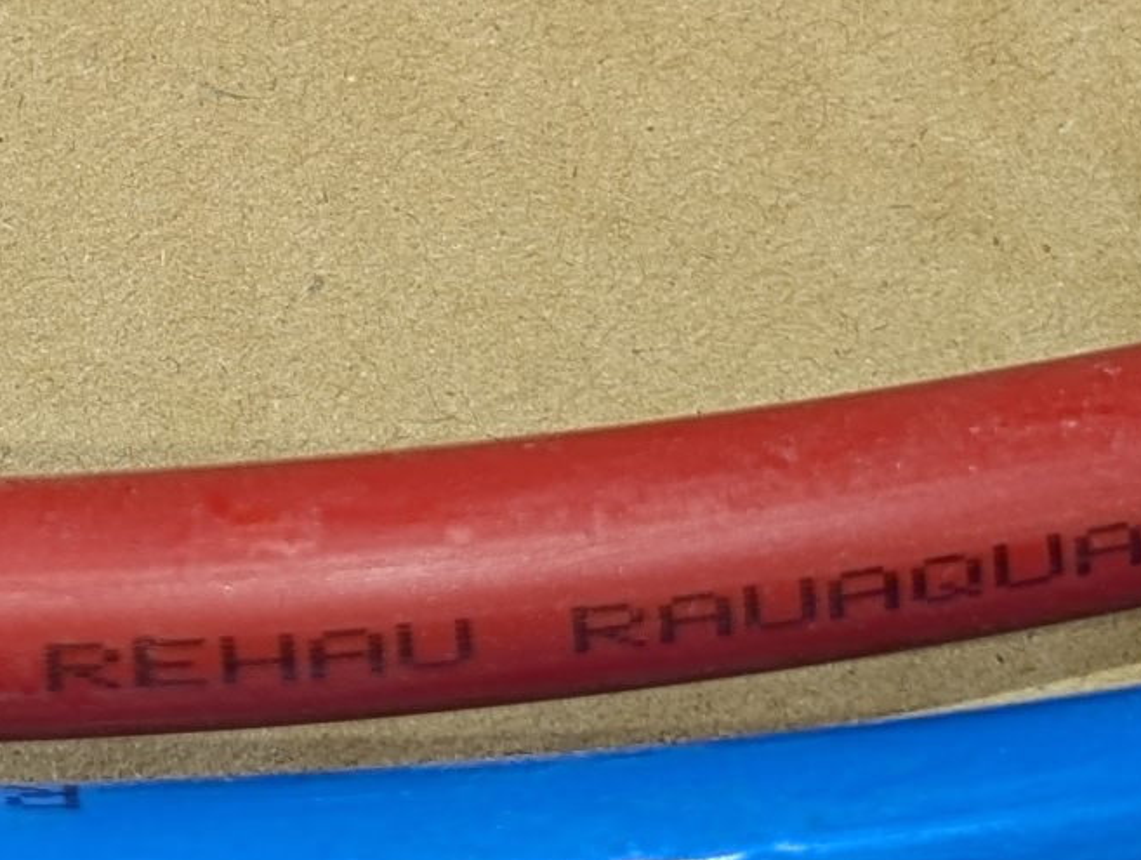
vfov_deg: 9.9
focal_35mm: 149
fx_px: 4919
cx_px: 149
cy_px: 80
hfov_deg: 13.1
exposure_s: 1/33.8
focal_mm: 6.9
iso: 22
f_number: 1.68
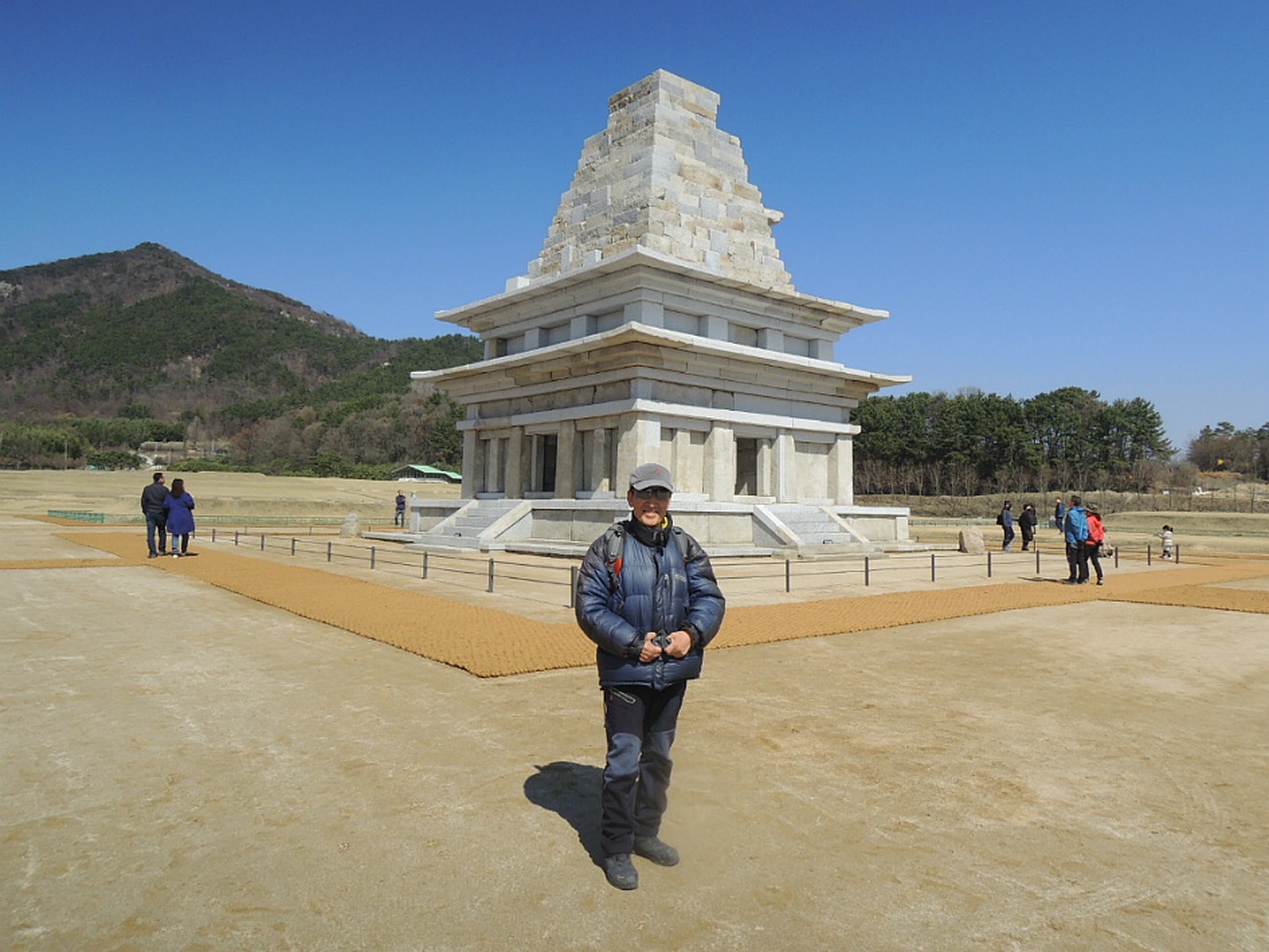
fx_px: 880
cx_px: 634
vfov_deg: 56.8
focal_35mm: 24
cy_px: 476
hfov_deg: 71.6
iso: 100
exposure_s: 1/1250
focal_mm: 4.3
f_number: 4
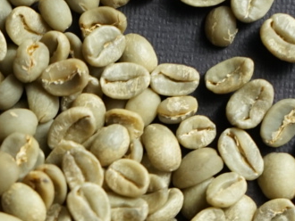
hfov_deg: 10.9
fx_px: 1527
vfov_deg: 8.3
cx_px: -22
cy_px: 233
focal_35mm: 179
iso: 1250
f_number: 4
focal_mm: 38
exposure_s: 1/60
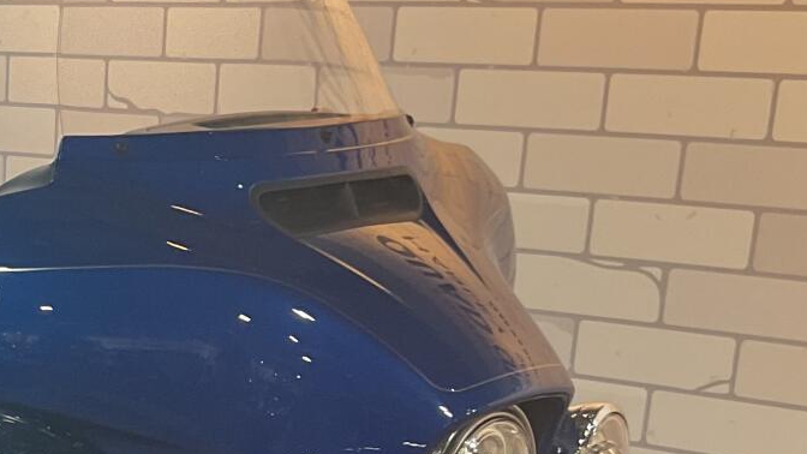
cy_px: 697
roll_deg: +0.3
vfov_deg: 12.2
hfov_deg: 21.5
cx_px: -73
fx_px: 2011
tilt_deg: -18.6
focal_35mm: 94
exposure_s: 1/60
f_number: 1.8
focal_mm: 3
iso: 80
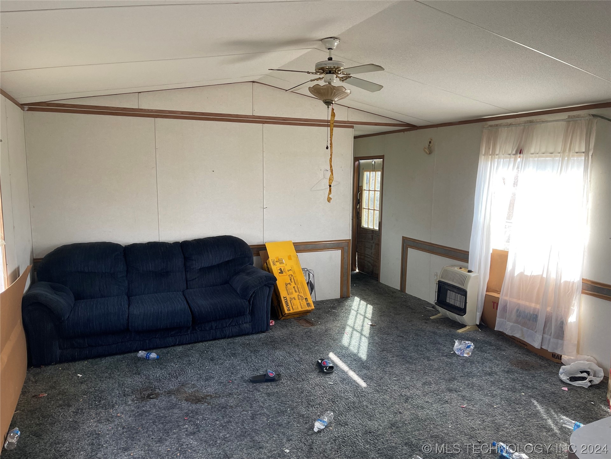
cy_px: 230
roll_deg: -0.8
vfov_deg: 54.9
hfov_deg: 69.4
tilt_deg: -8.3
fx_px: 441
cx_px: 306
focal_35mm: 25
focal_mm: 5.1
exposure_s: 1/121
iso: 100
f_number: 1.6
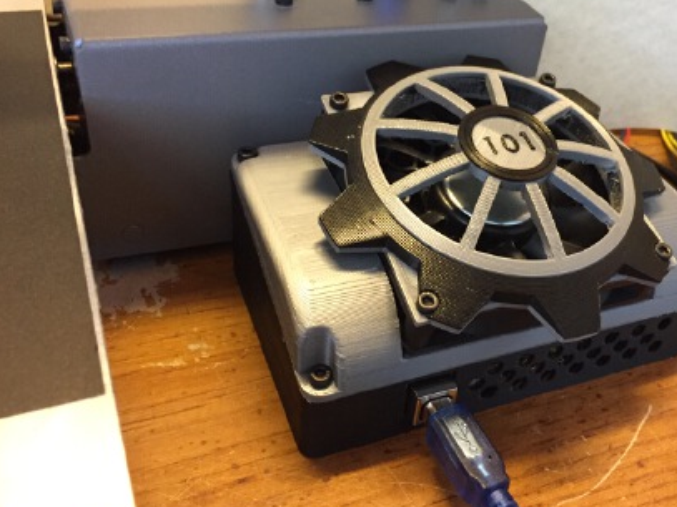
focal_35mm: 38
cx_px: 435
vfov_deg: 37.7
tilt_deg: -37.5
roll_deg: -8.9
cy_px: 224
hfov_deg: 48.4
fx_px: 743
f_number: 2.2
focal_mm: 4.15
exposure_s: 1/30
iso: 250
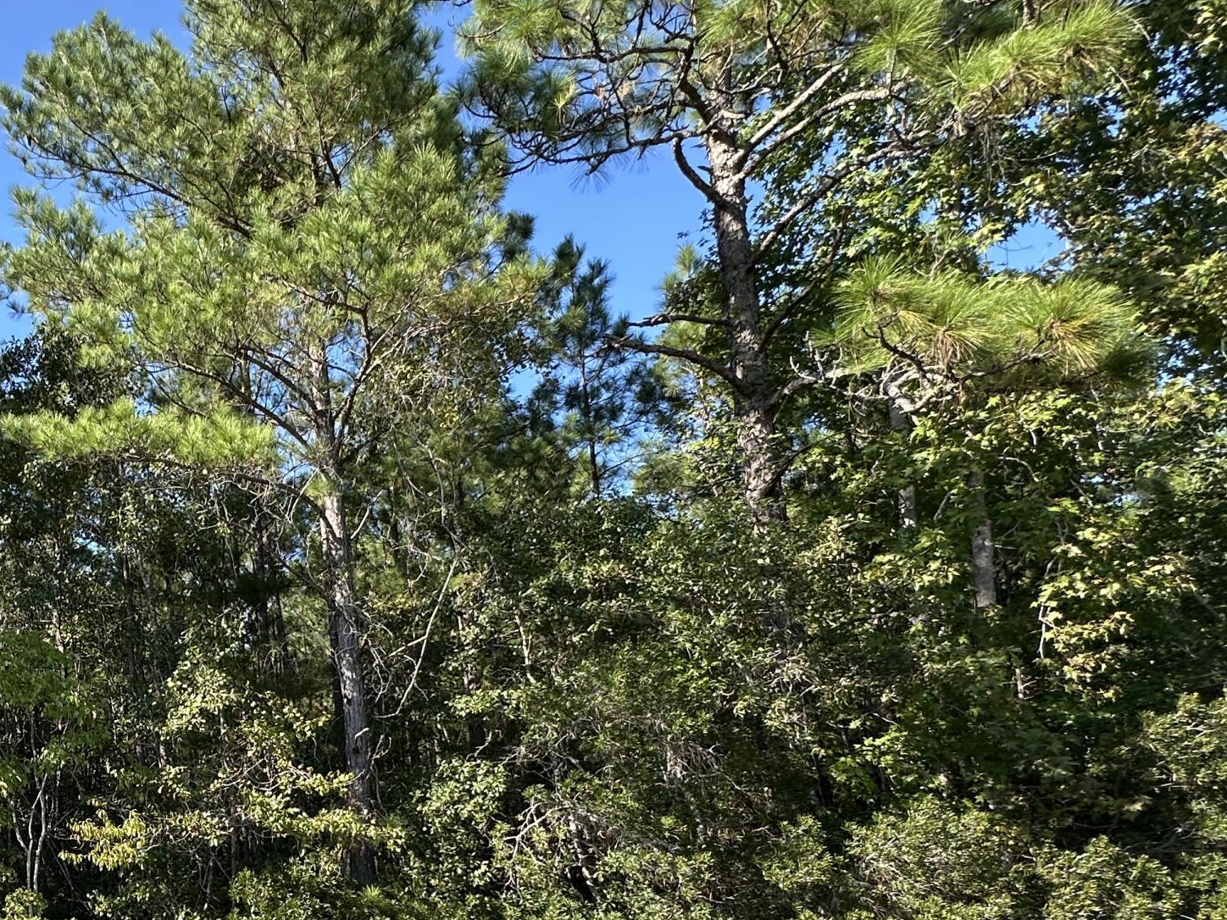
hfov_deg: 52.0
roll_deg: +1.9
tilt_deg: +7.3
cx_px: 60
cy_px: 747
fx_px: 1028
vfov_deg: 45.6
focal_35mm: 29
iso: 50
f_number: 2.2
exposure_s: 1/295
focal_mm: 2.22
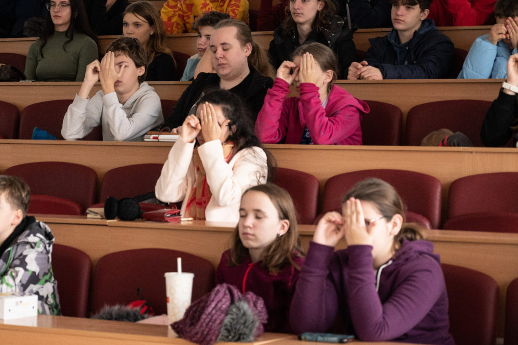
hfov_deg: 19.2
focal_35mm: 106
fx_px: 1524
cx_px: 178
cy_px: 101
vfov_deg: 12.9
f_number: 4
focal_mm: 70
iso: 3200
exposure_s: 1/200
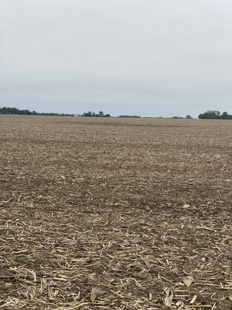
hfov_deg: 28.0
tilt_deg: -4.6
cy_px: 155
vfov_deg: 36.8
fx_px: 465
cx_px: 116
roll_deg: -1.4
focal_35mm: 52
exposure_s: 1/999
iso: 20
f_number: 2
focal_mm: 6
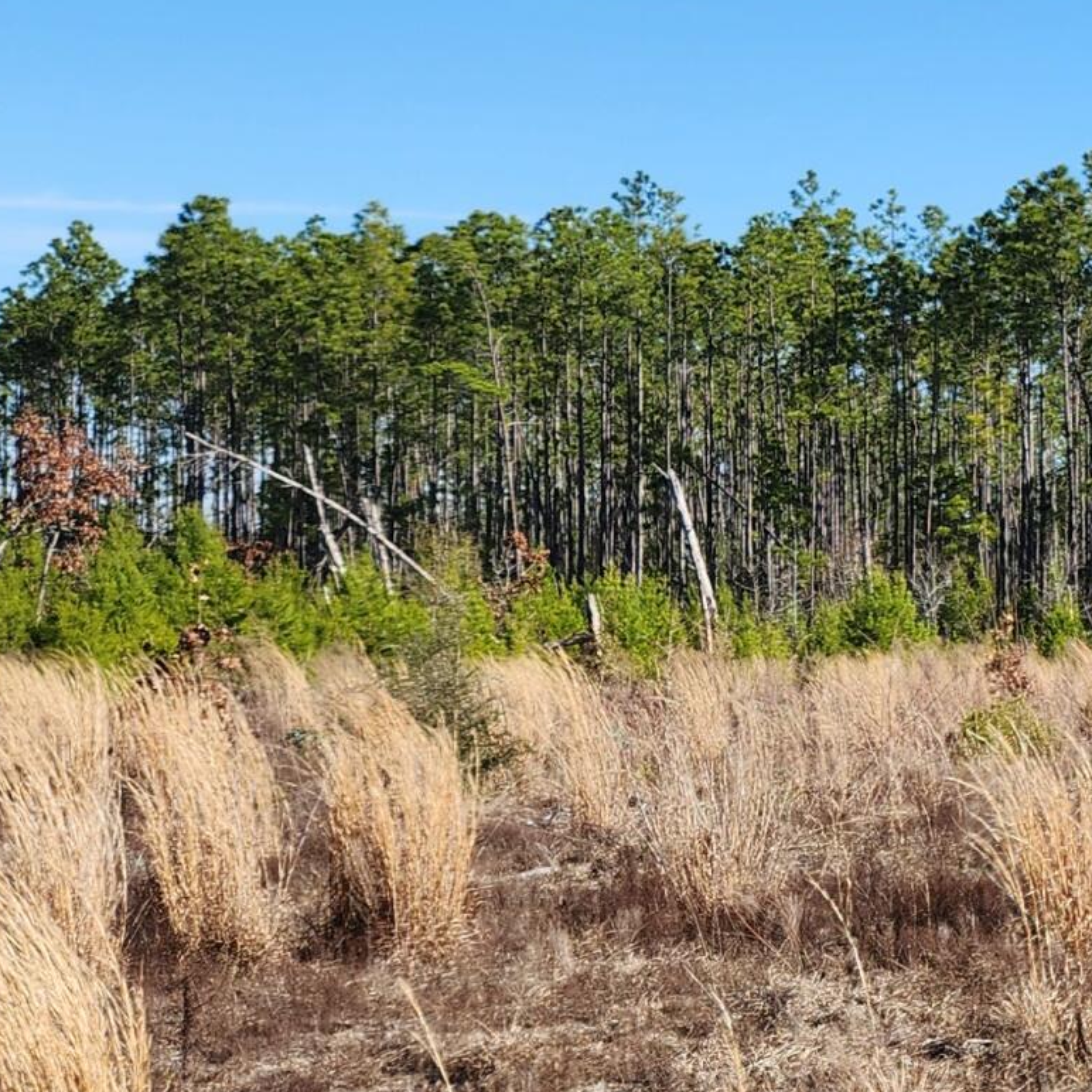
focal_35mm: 79
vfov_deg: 21.9
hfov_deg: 17.9
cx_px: 1925
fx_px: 2820
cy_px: 629
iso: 20
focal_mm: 5.4
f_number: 1.8
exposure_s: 1/1160
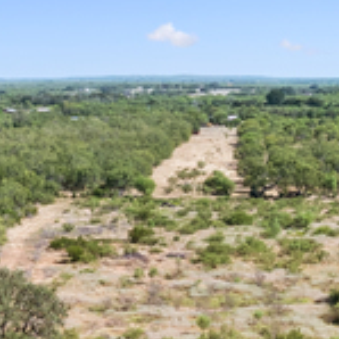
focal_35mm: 91
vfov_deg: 17.1
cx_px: 239
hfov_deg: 19.0
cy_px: 522
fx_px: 1008
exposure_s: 1/120
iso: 120
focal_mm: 12.3
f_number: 2.8
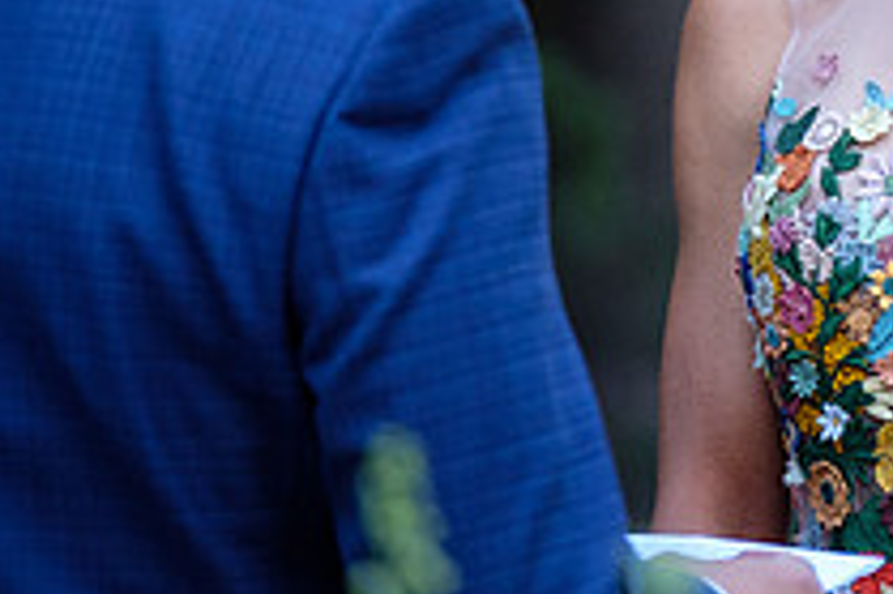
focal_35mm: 583
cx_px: 893
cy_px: -66
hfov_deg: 3.5
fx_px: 14450
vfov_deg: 2.4
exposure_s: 1/220
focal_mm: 140
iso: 1000
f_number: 2.8
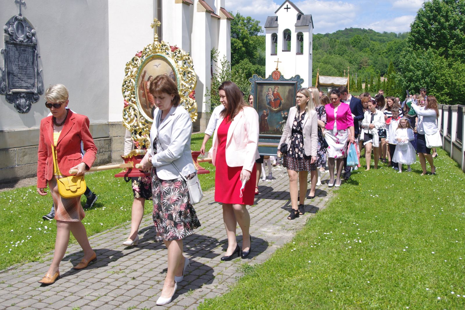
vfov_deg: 29.2
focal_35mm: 46
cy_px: 155
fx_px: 594
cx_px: 232
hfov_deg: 42.7
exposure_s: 1/1000
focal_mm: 30.63
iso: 200
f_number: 5.6
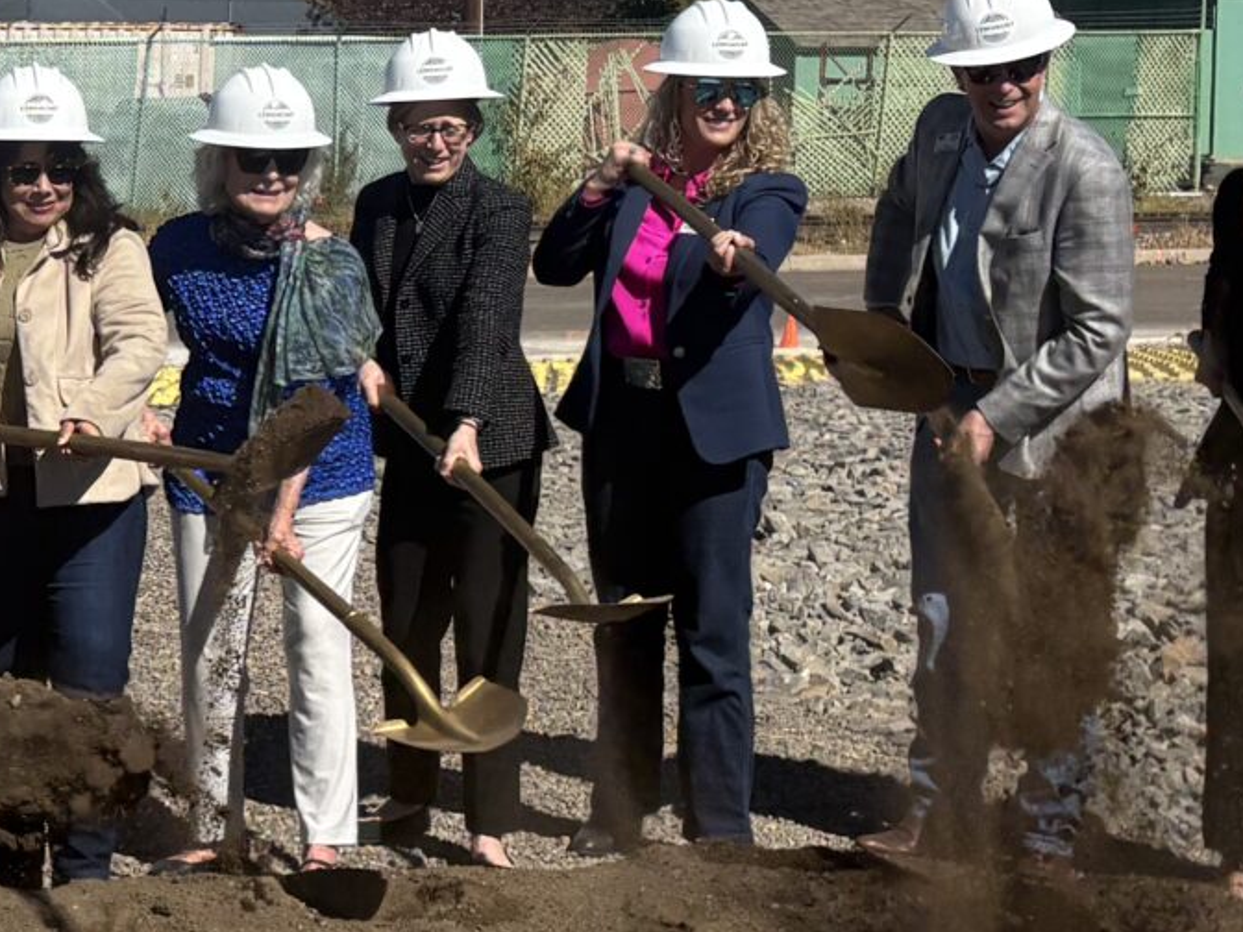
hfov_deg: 18.7
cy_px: 433
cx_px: -257
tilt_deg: -5.0
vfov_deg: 14.9
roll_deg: +0.1
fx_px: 3555
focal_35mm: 99
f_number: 1.6
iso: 50
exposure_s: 1/5814
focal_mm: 5.96
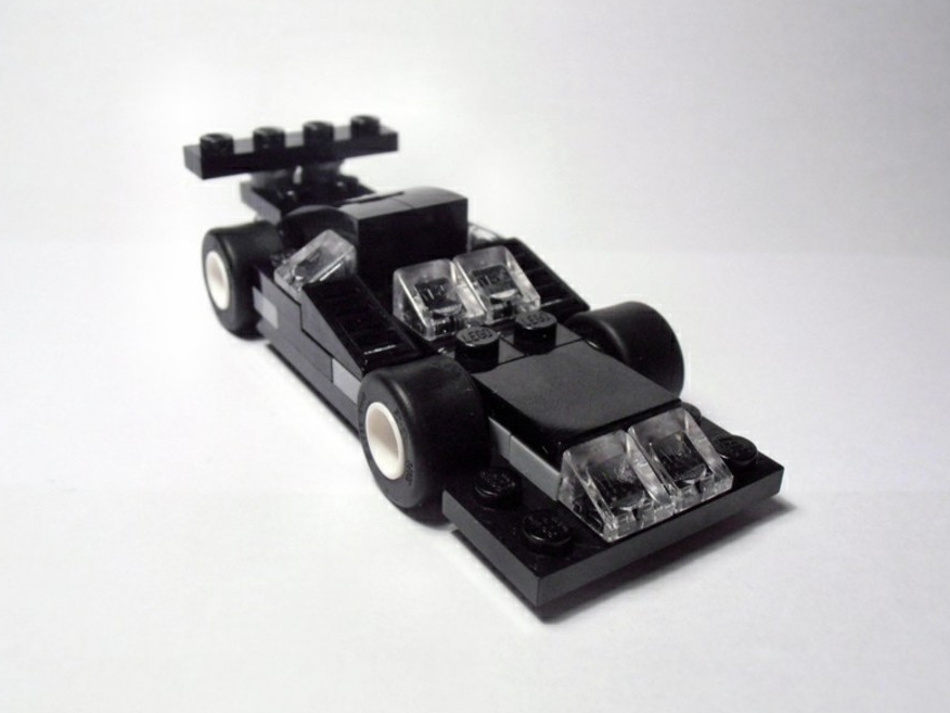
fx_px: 1043
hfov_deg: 49.0
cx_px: 476
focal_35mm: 38
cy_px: 358
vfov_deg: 37.7
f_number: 3.9
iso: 80
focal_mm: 6.61
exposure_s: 1/50
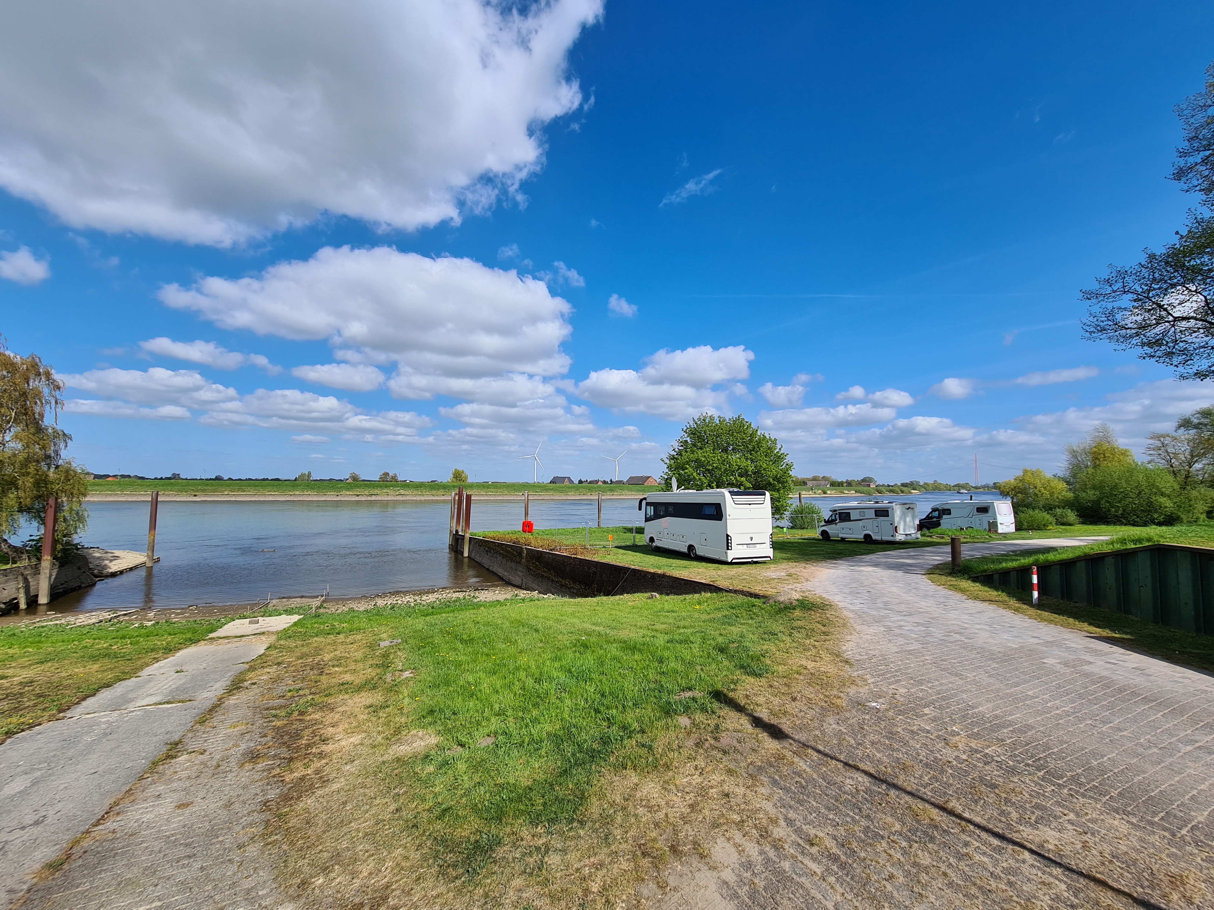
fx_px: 456
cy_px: 455
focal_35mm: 13
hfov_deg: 106.2
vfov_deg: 89.9
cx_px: 607
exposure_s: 1/2256
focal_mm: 2.2
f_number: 2.2
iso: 50
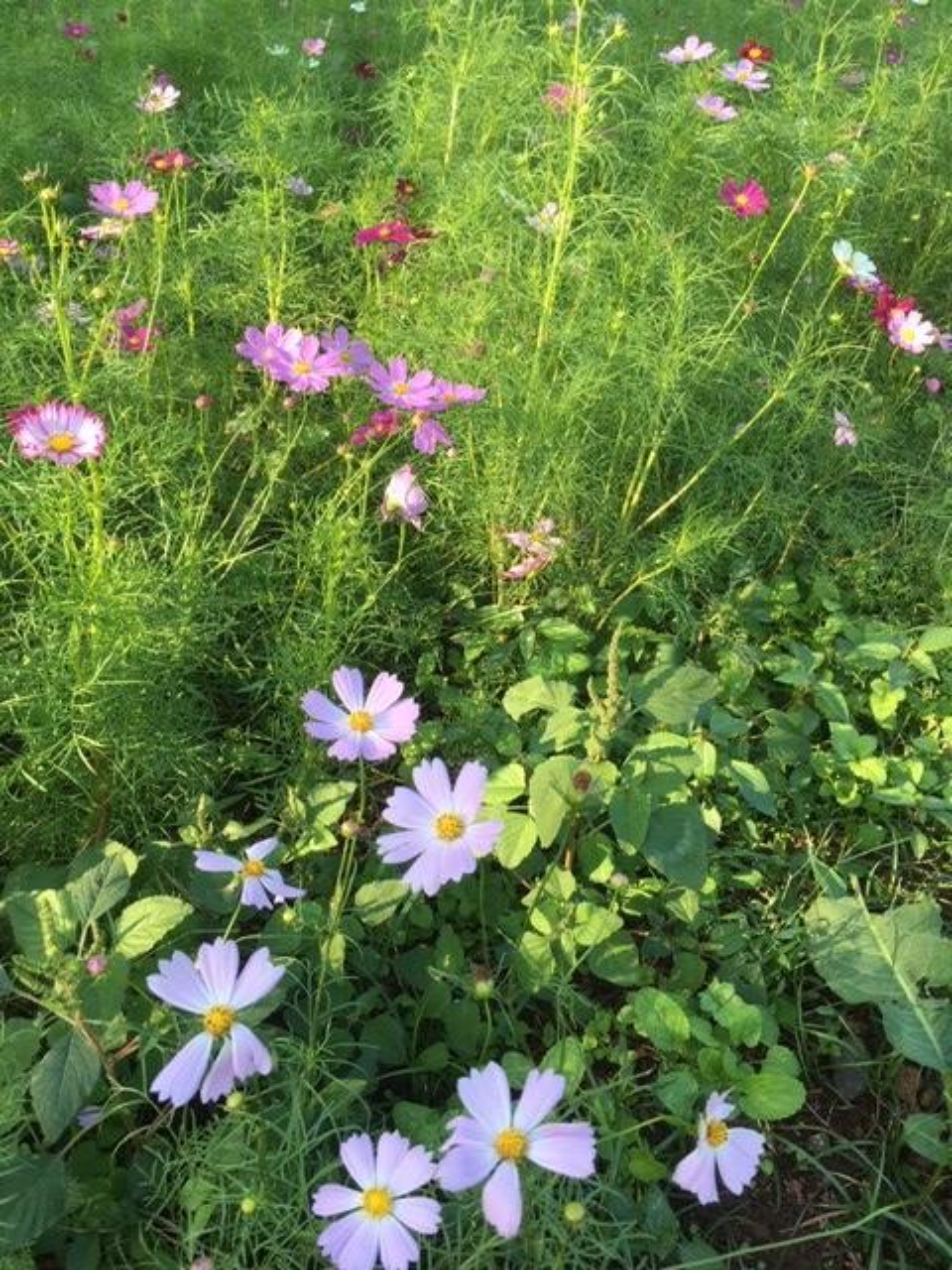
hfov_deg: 48.2
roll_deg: -1.6
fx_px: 1063
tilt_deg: -35.3
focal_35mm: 29
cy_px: 635
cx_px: 476
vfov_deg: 61.7
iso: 25
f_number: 2.2
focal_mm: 4.15
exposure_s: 1/140
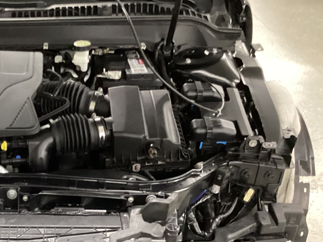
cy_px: 229
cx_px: 0
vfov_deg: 21.9
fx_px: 607
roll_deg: +1.7
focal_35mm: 65
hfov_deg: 28.0
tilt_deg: -35.0
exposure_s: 1/20
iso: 640
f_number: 2.4
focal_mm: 3.3
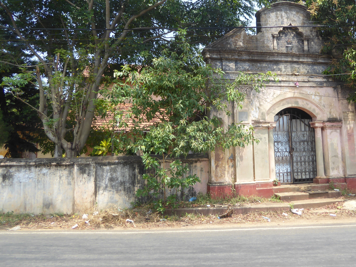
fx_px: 339
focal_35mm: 33
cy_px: 99
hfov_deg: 54.9
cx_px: 216
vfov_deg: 42.6
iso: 80
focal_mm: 4.3
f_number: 3.3
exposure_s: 1/250
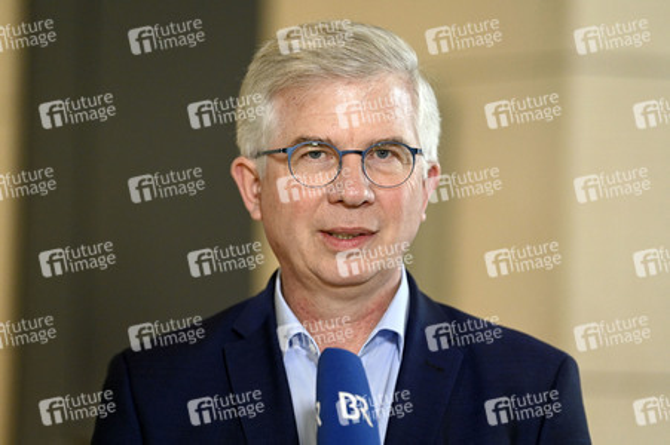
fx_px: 2976
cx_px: 335
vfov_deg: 8.6
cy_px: 222
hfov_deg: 12.8
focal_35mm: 160
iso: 4000
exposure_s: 1/640
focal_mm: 160
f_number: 2.8
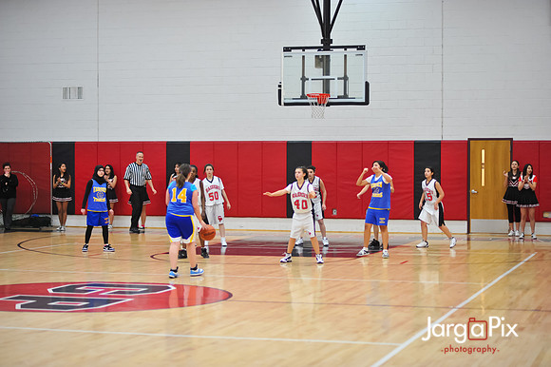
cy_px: 184
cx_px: 276
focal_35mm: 85
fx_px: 1300
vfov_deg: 16.1
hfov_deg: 23.9
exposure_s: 1/500
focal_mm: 85
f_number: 2
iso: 1250
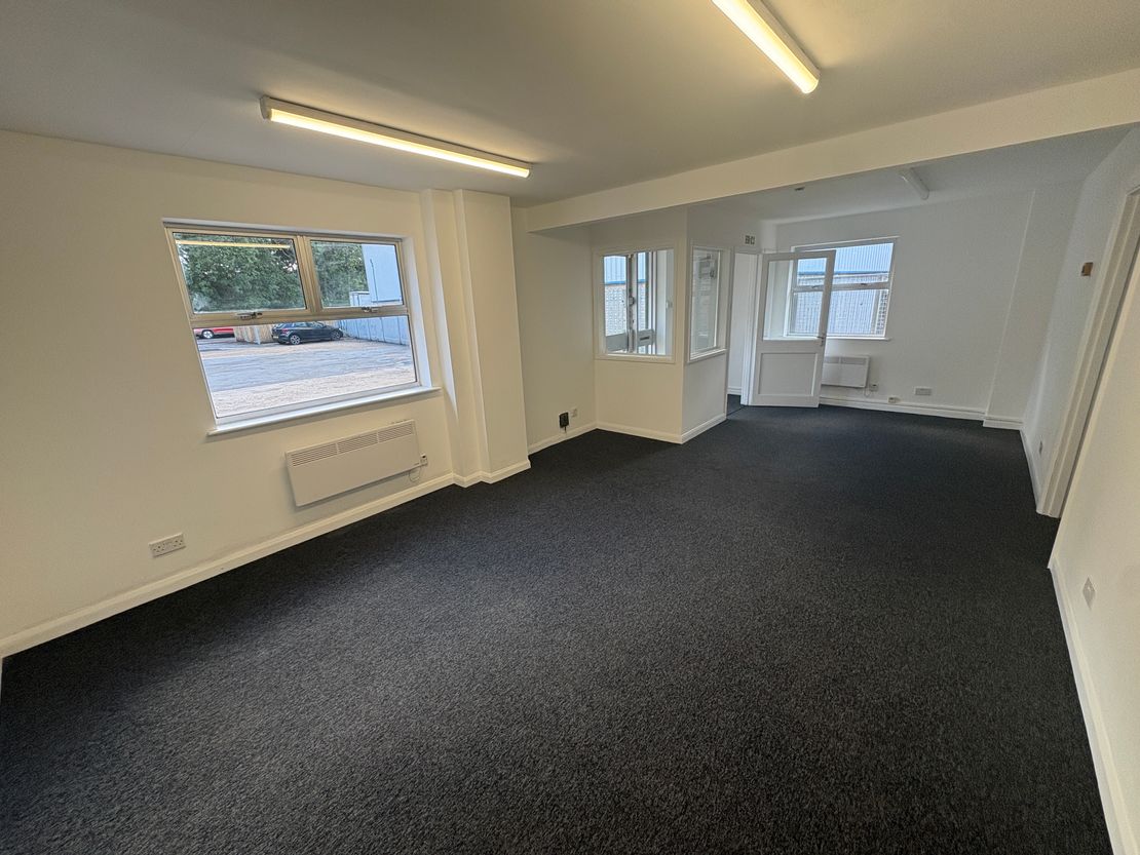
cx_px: 570
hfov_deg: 102.1
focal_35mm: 14
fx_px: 461
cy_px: 428
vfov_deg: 85.7
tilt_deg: -14.8
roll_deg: +3.4
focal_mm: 2.22
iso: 80
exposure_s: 1/99
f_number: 2.2
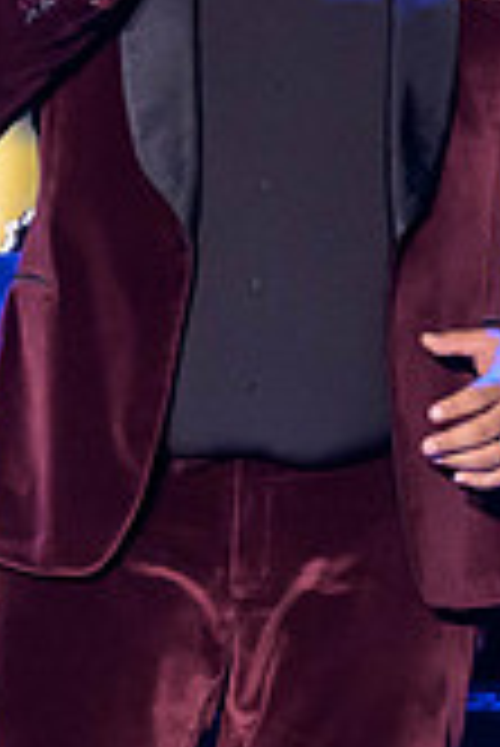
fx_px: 41494
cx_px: 223
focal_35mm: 1996
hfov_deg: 0.7
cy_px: 271
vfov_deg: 1.0
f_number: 5.6
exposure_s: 1/200
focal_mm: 300
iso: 2800
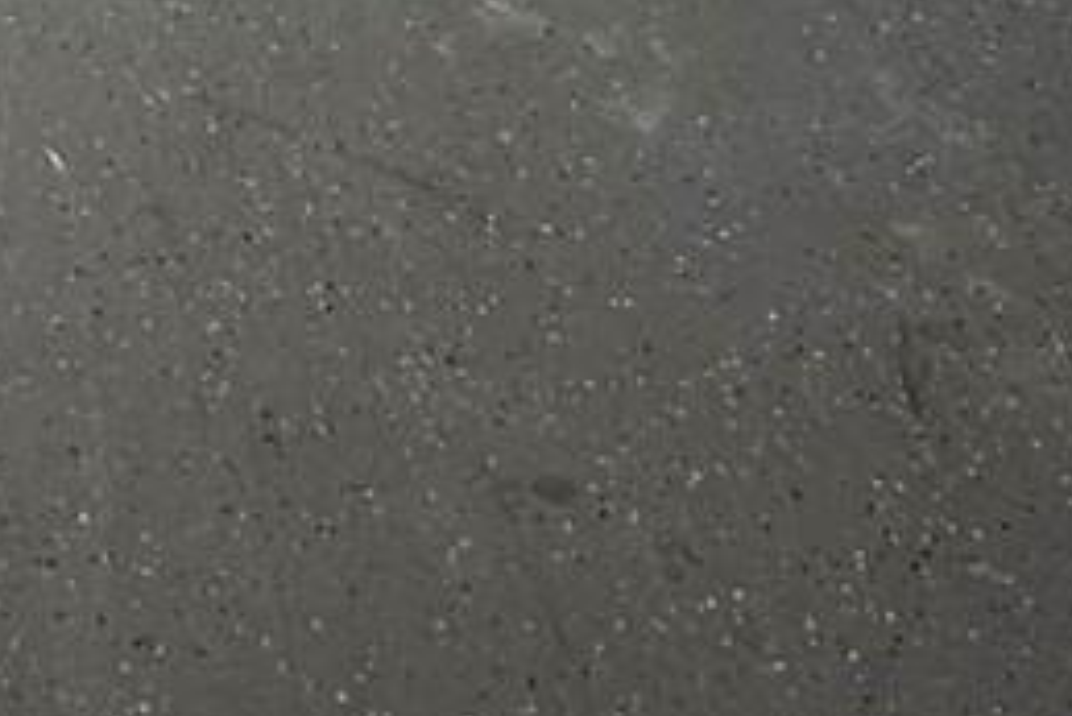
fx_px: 2681
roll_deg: -0.2
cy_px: -1506
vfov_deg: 10.3
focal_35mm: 90
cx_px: -157
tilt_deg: -9.5
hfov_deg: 21.3
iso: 50
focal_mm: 2.22
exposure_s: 1/99
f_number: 2.2
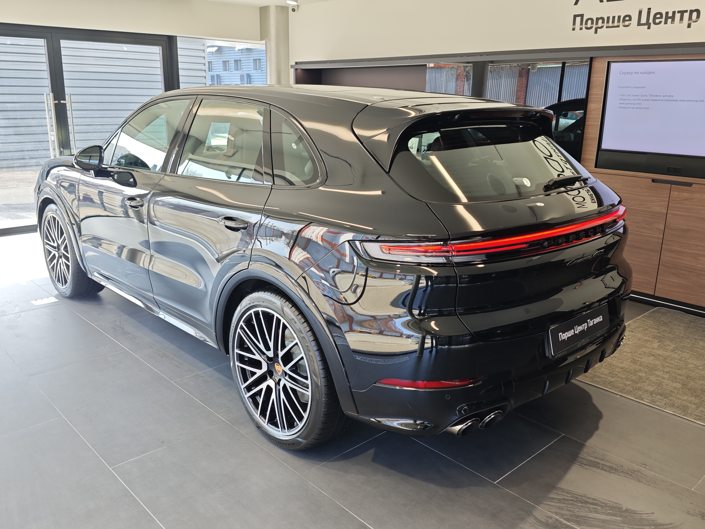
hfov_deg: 61.7
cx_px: 352
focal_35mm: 29
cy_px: 264
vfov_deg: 48.2
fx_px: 591
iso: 50
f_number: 1.6
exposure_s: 1/146
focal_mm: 6.55
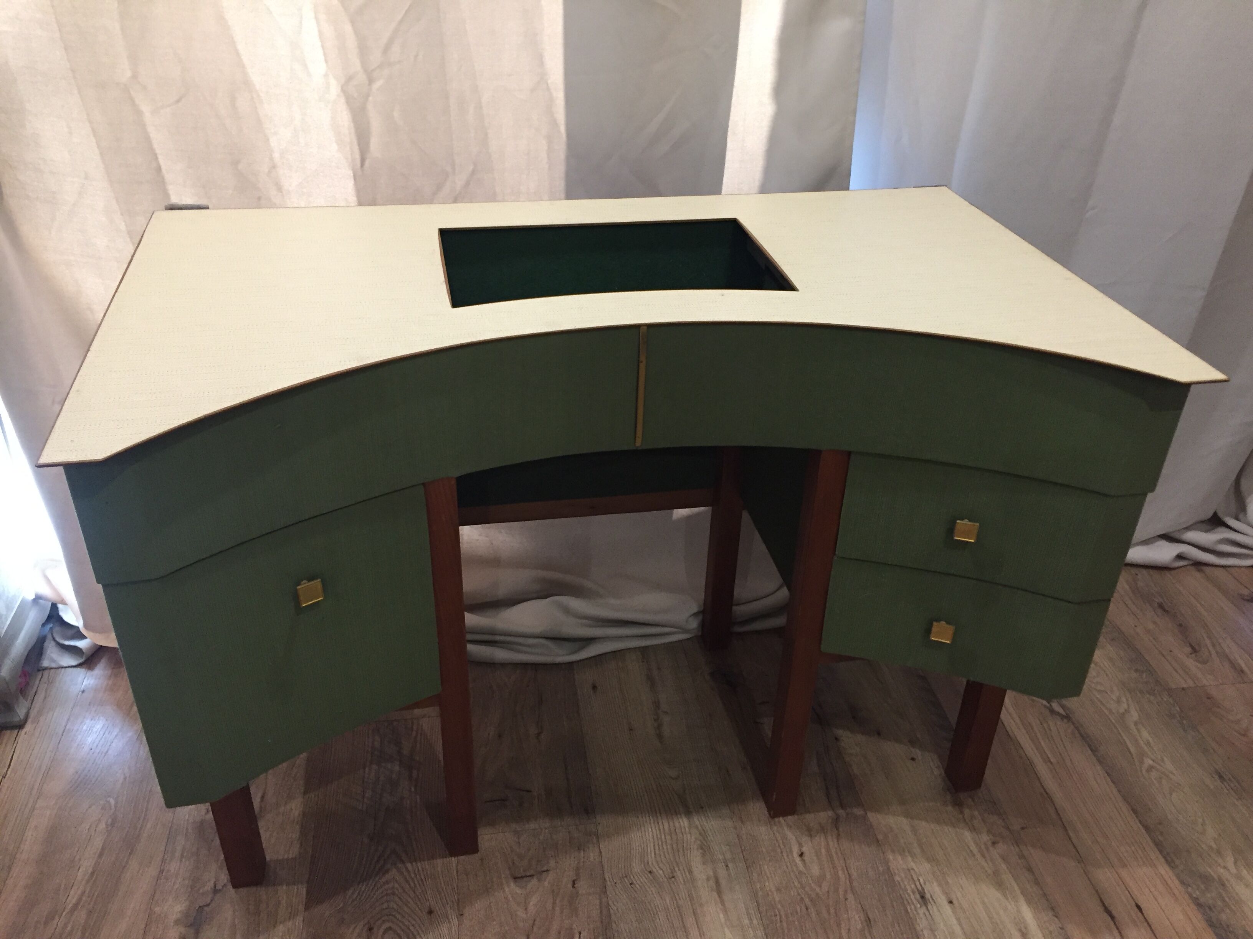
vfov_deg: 48.2
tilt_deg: -32.2
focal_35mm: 29
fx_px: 1050
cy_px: 470
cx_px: 626
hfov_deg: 61.7
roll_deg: -2.5
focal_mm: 4.15
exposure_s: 1/33
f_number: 2.2
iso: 200
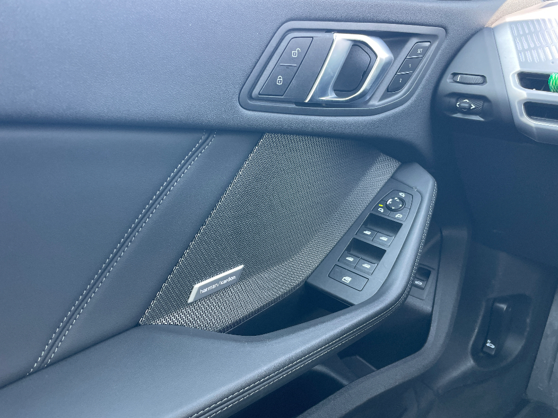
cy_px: 209
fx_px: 419
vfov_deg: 53.1
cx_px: 279
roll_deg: -0.3
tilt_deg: -22.8
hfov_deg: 67.3
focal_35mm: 26
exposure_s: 1/121
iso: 100
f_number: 1.6
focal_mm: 4.2
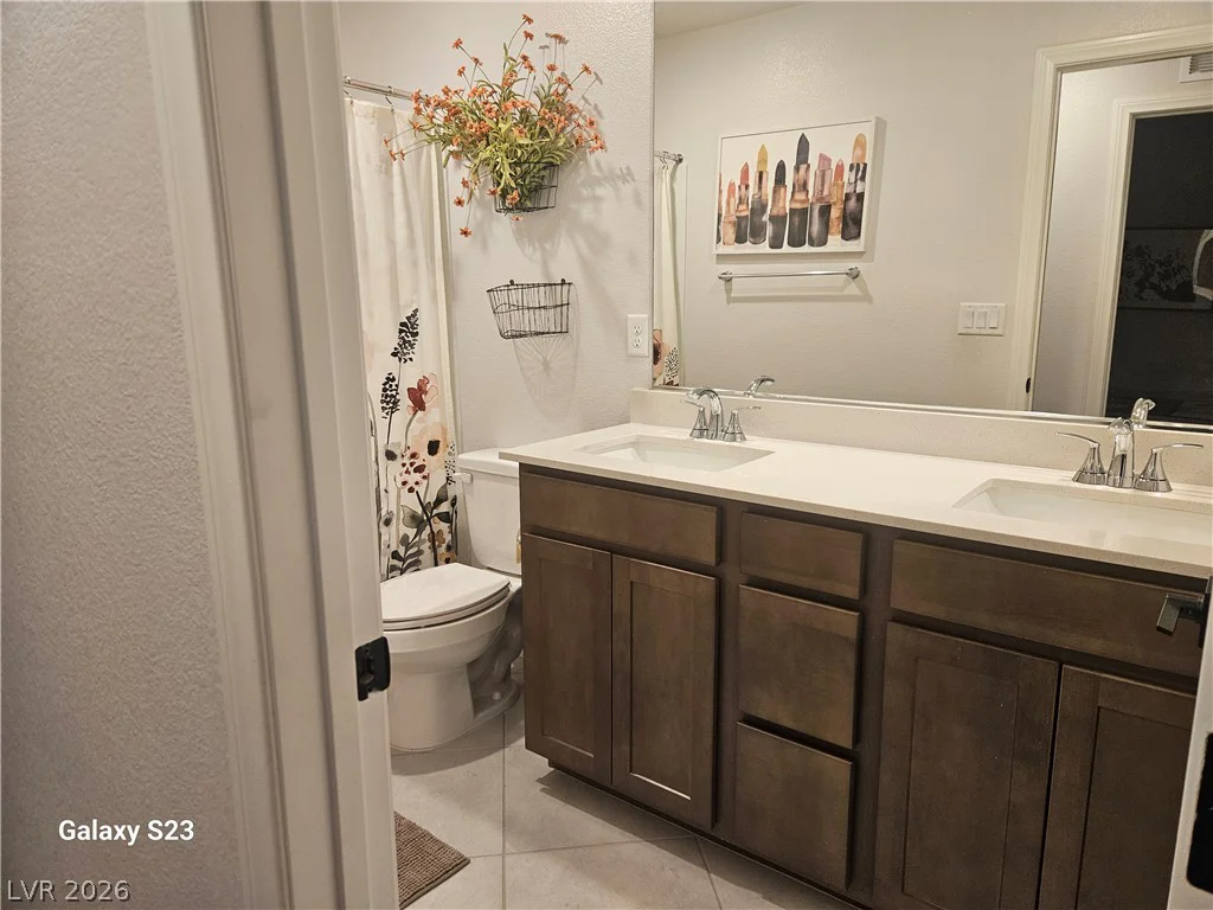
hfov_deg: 73.9
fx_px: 806
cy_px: 455
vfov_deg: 58.9
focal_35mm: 23
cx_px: 606
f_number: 1.8
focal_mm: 5.4
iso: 200
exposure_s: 1/120
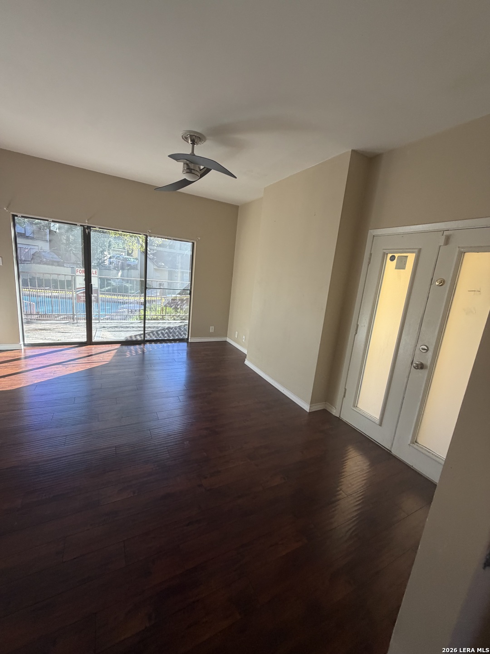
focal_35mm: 14
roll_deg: -6.3
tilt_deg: -11.3
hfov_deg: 85.7
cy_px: 327
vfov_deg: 102.1
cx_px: 245
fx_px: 264
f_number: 2.2
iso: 250
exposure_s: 1/120
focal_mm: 2.22
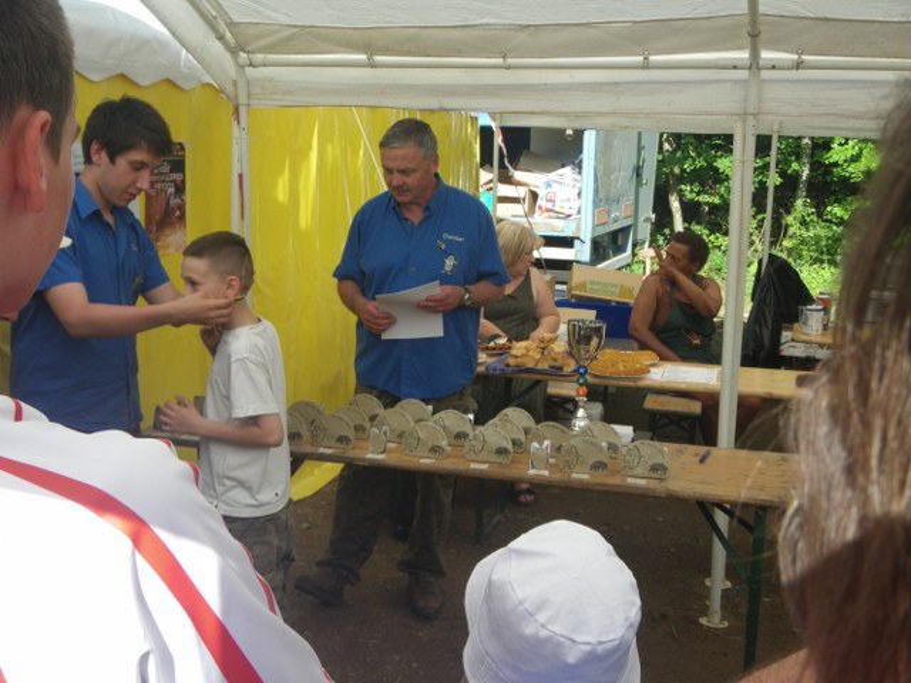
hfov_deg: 44.8
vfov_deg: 34.3
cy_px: 342
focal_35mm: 42
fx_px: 1105
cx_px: 456
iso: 64
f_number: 4.2
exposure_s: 1/160
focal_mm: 7.5
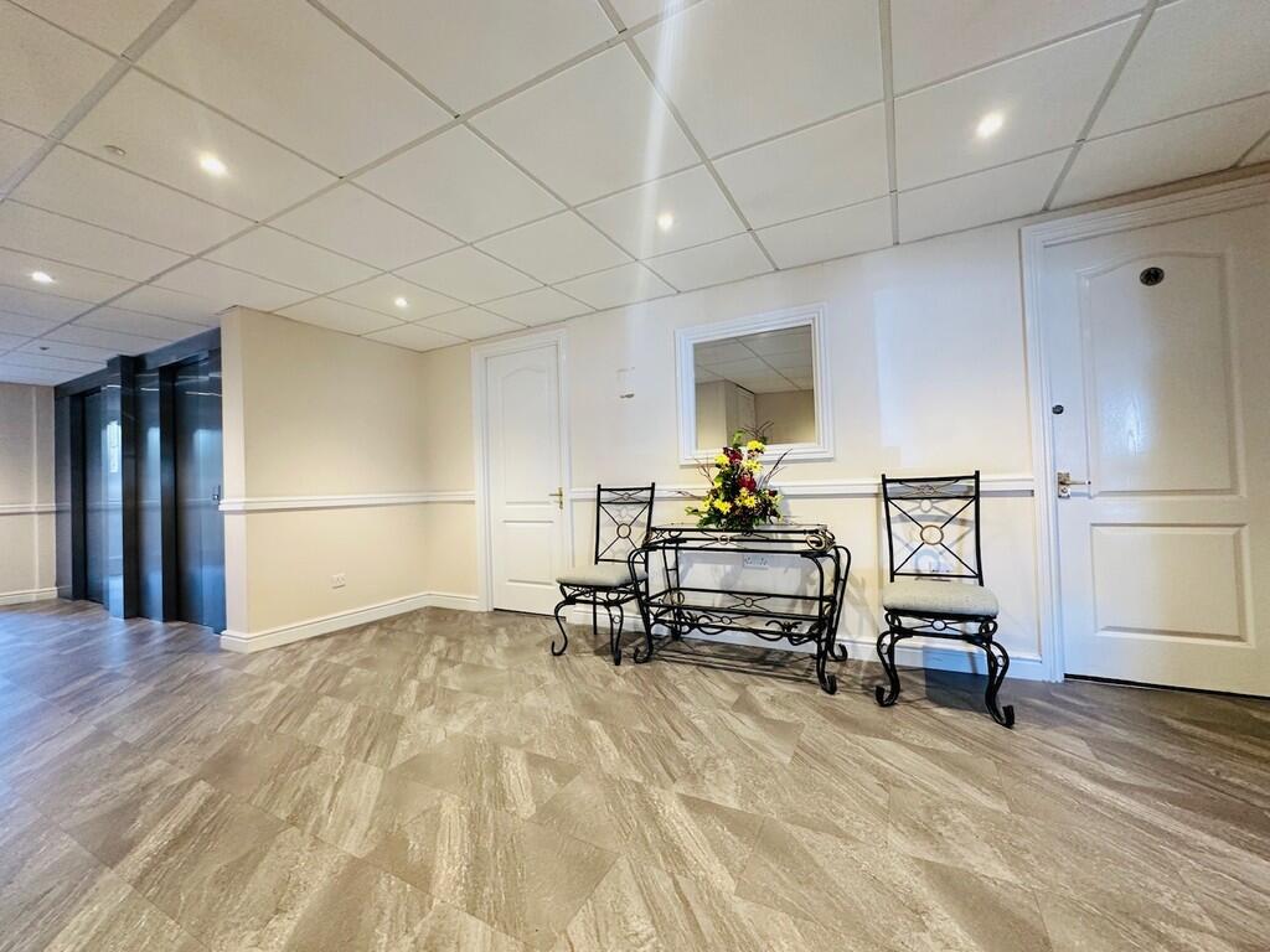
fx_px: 514
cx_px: 635
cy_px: 476
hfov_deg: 102.1
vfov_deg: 85.7
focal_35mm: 14
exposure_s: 1/50
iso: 200
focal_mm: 2.22
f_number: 2.2
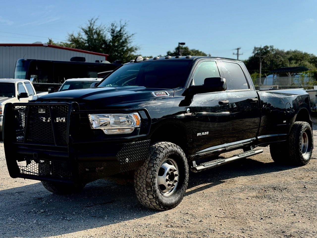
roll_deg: -1.6
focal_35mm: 48
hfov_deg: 39.7
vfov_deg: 30.3
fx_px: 440
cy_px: 119
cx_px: 158
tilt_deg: -3.5
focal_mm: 6.76
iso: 80
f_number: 1.78
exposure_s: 1/3378
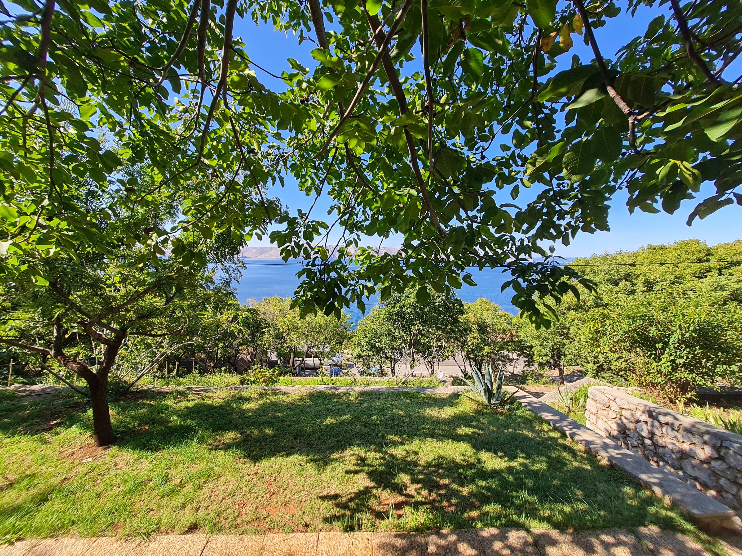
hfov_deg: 106.2
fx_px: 279
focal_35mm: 13
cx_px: 371
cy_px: 278
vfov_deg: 89.9
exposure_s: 1/614
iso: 50
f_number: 2.2
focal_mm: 1.74
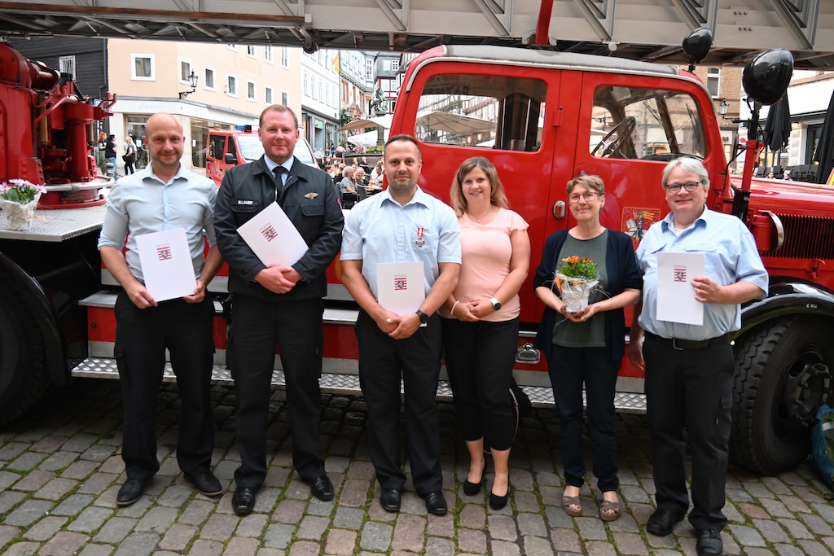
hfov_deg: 61.9
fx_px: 695
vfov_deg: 43.6
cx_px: 417
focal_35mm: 30
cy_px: 278
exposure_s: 1/125
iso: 1000
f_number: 3.5
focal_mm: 20
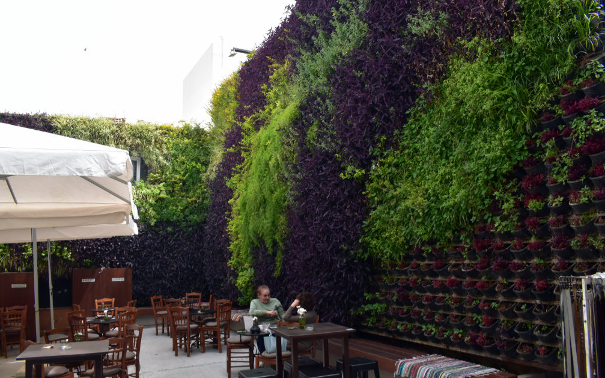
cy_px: 203
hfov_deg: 66.5
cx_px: 306
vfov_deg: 44.5
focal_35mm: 28
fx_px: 462
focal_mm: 18
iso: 400
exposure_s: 1/250
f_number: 10
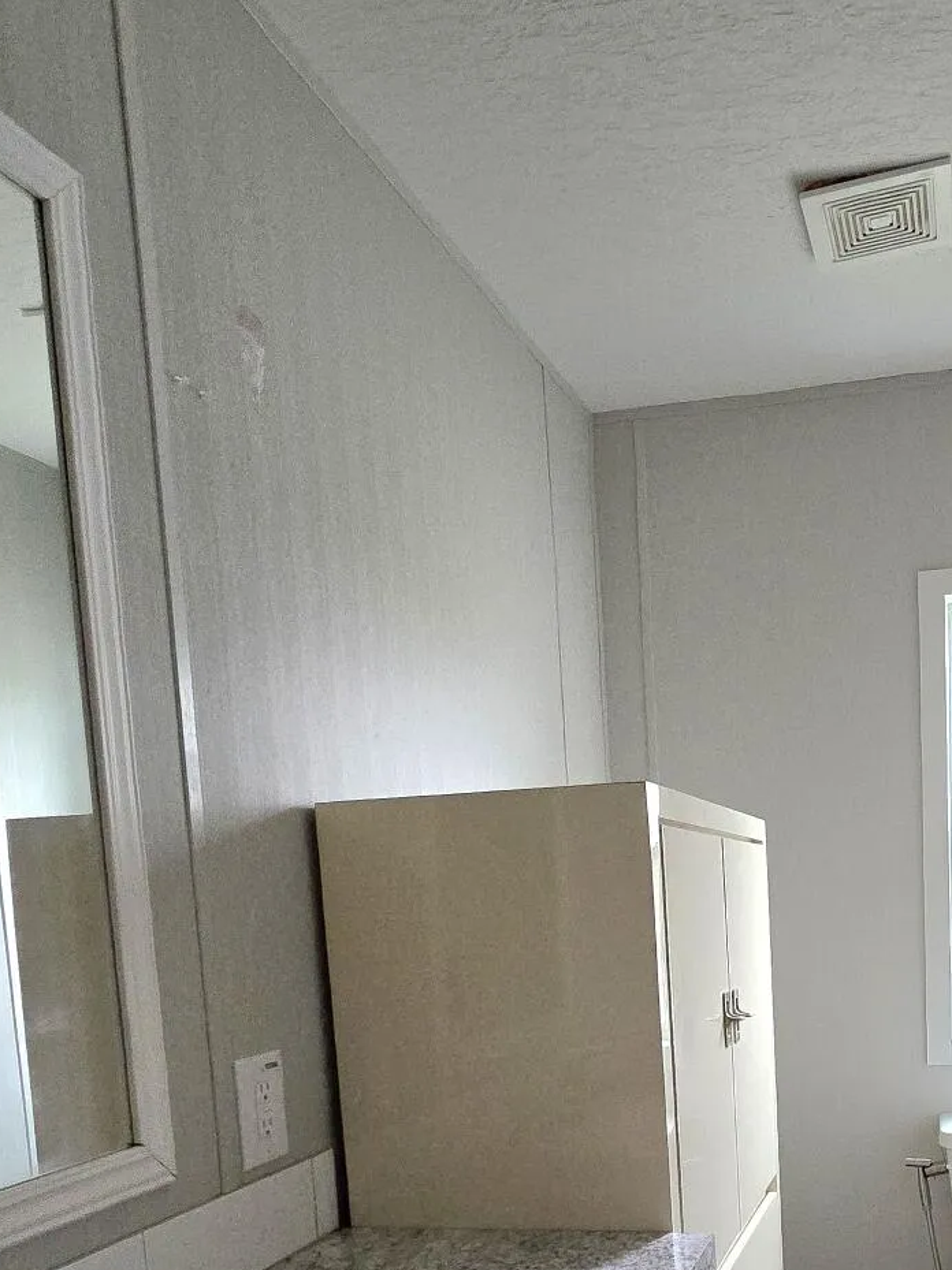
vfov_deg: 58.0
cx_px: 721
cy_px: 1039
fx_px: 1027
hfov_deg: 47.7
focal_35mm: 28
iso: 1250
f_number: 2.2
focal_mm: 2.2
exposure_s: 1/60.2
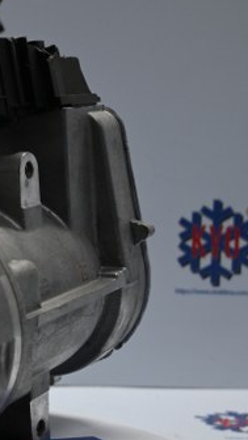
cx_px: -104
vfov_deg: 28.4
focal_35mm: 74
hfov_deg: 15.2
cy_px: 228
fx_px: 870
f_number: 4.5
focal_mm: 26.5
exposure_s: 1/40
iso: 250
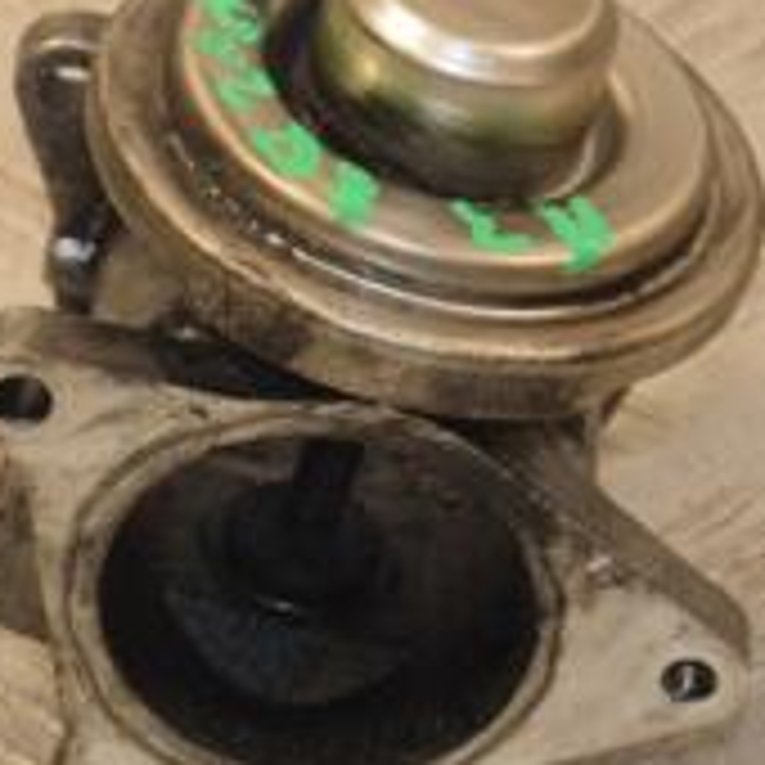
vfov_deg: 4.9
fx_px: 8976
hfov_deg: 4.9
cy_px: 378
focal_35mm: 359
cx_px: 94
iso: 800
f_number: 6.3
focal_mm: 80
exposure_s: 1/200
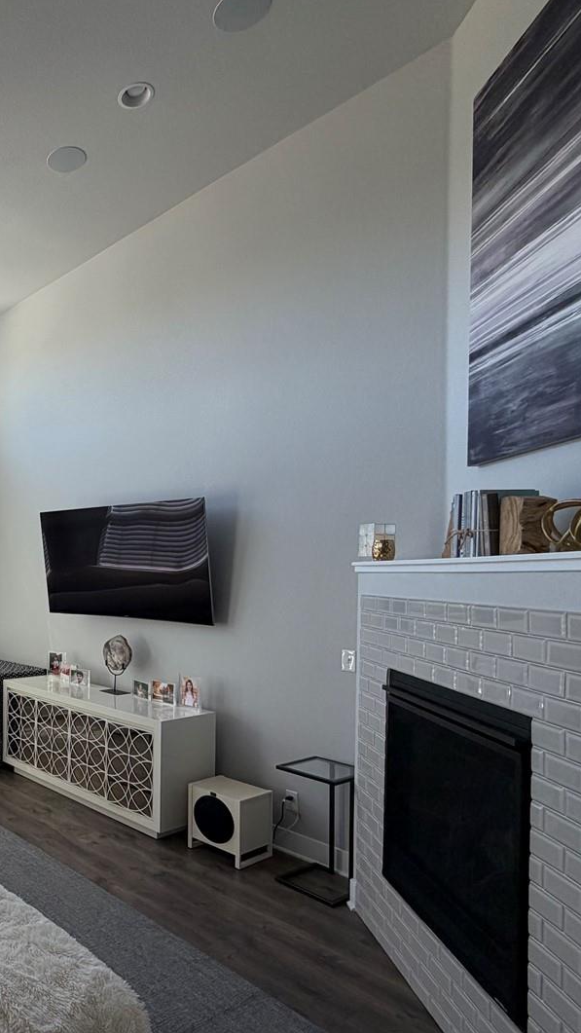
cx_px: -33
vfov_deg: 78.4
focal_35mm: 23
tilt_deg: -0.6
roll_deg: -1.2
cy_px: 574
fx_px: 630
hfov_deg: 41.3
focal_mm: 2.22
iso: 80
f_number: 2.2
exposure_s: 1/121
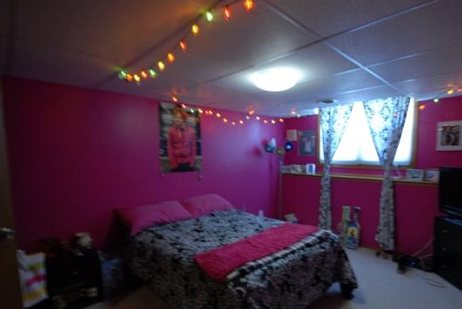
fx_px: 231
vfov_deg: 67.3
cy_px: 175
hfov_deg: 89.0
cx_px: 272
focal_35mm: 18
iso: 400
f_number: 7.1
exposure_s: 1/3
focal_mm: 10
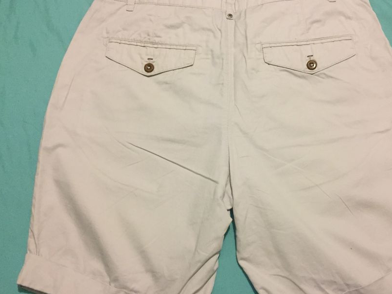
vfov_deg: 39.6
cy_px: 150
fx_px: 408
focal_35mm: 36
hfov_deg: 51.3
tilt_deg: -74.7
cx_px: 217
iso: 250
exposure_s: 1/33
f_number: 2.2
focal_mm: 4.15
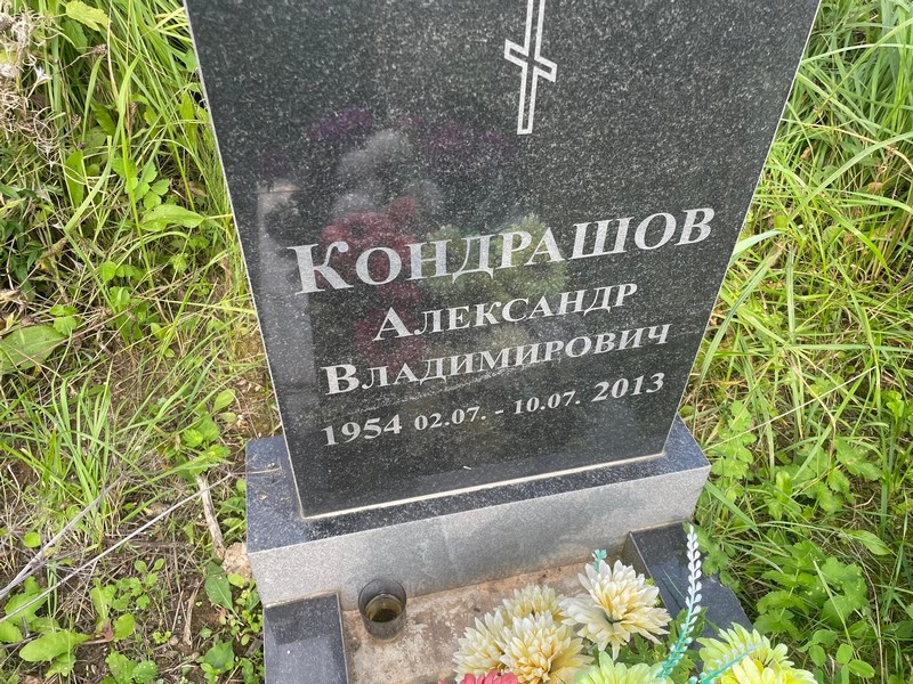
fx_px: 686
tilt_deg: -48.0
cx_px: 456
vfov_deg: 53.1
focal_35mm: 26
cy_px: 342
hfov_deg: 67.3
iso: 32
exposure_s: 1/401
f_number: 1.6
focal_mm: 4.2
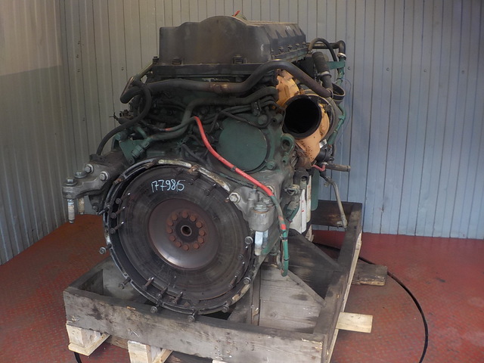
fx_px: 419
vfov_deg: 46.8
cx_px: 242
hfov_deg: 60.0
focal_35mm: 30
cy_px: 182
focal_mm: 4.1
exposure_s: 1/40
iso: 125
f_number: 3.3
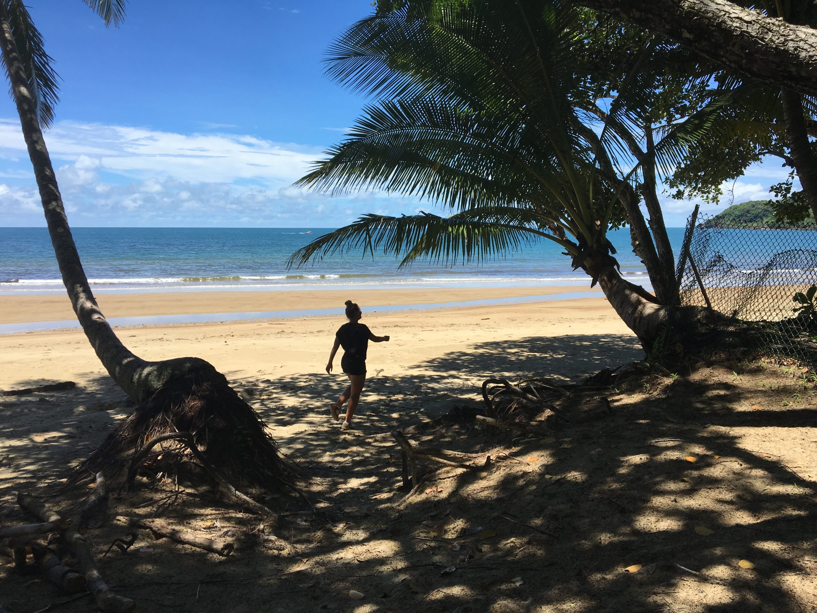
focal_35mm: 29
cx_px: 408
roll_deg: +0.5
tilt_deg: -6.7
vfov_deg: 48.2
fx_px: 684
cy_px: 306
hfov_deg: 61.7
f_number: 2.2
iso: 25
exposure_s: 1/1425
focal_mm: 4.15
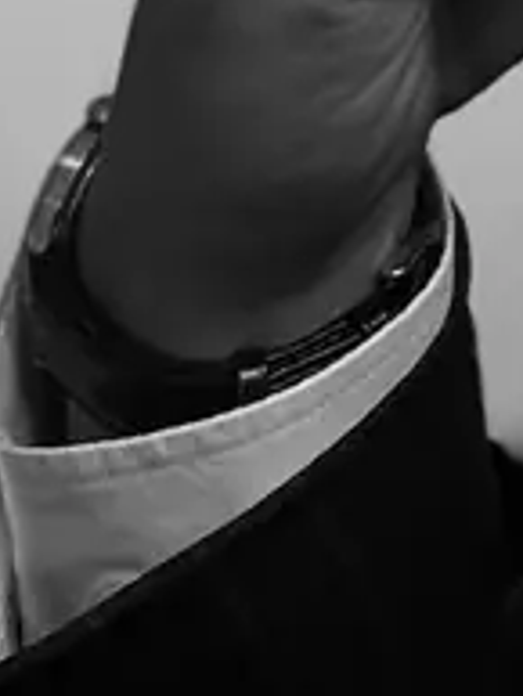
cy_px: -885
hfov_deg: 8.5
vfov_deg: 10.5
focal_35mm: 166
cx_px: 1046
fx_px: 3340
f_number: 1.9
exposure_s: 1/121
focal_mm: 2.69
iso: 32
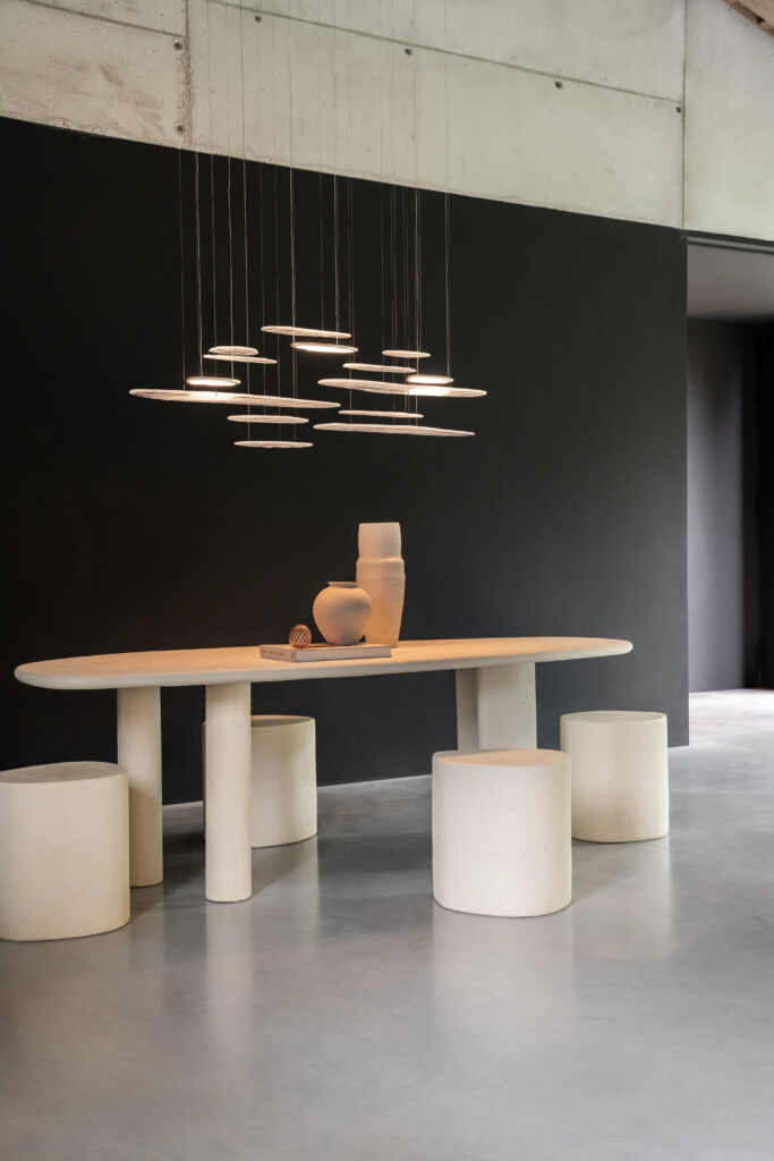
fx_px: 1418
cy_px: 580
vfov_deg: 44.5
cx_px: 387
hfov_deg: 30.5
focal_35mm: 44
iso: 1000
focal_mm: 44
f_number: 4.5
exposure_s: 1/15
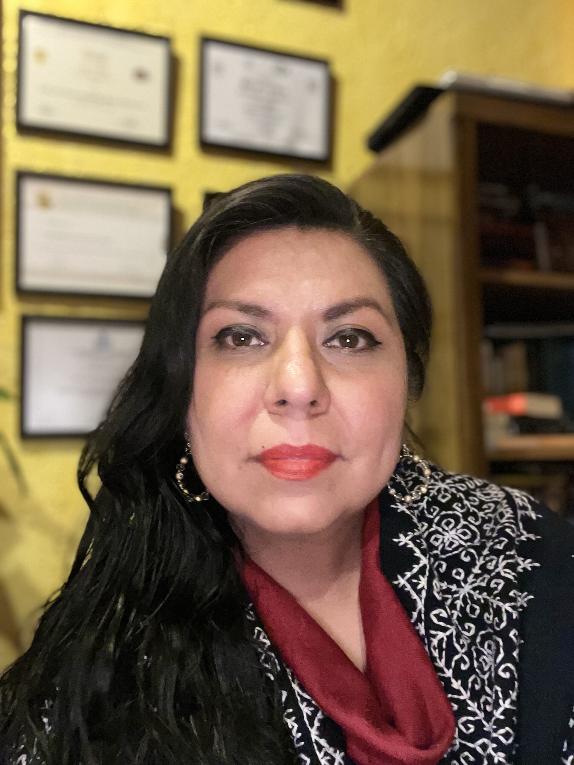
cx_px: 287
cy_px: 382
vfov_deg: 60.0
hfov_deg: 46.8
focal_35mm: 30
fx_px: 663
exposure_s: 1/16
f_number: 2.2
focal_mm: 2.71
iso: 500
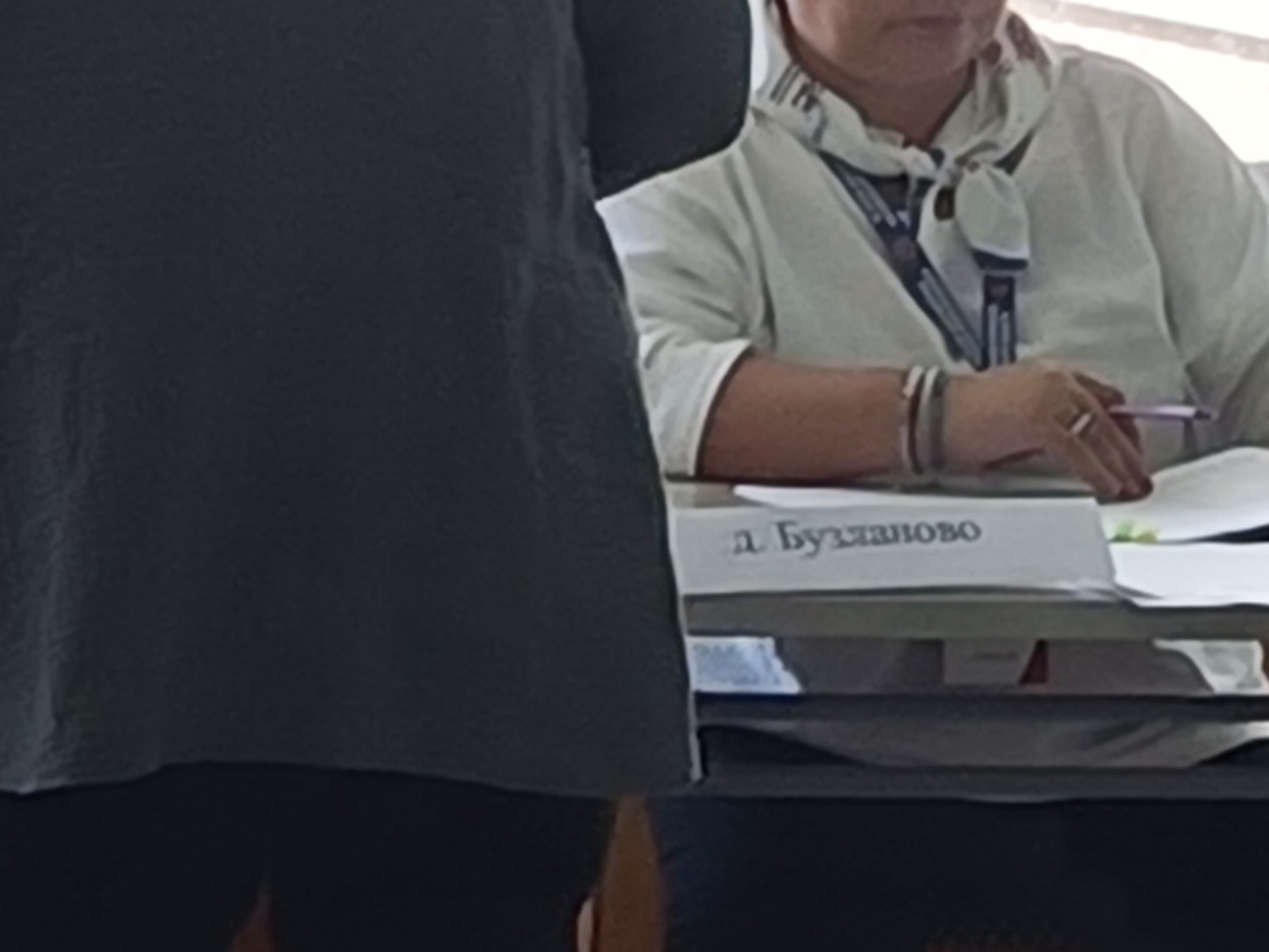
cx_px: -1395
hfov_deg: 6.4
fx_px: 10890
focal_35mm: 297
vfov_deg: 5.0
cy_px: 50
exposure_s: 1/100
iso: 100
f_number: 1.7
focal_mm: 4.7
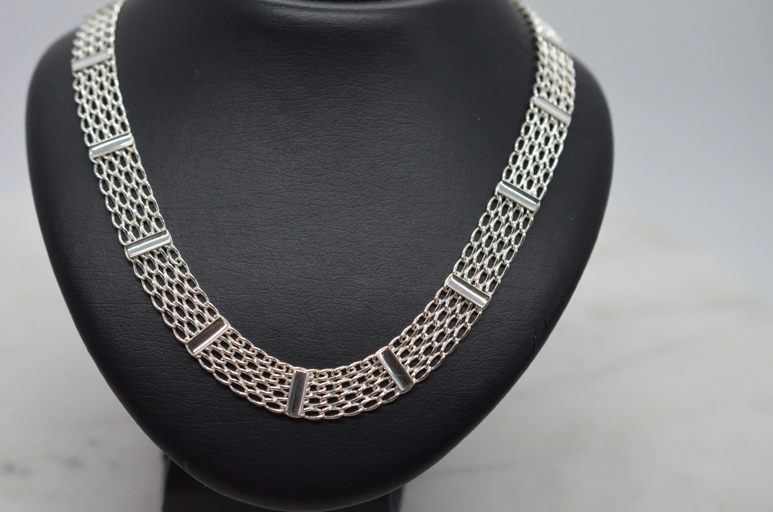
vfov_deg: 18.8
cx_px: 312
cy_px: 247
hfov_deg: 28.1
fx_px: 1543
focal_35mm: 72
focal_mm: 40
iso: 2500
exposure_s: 1/2500
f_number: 4
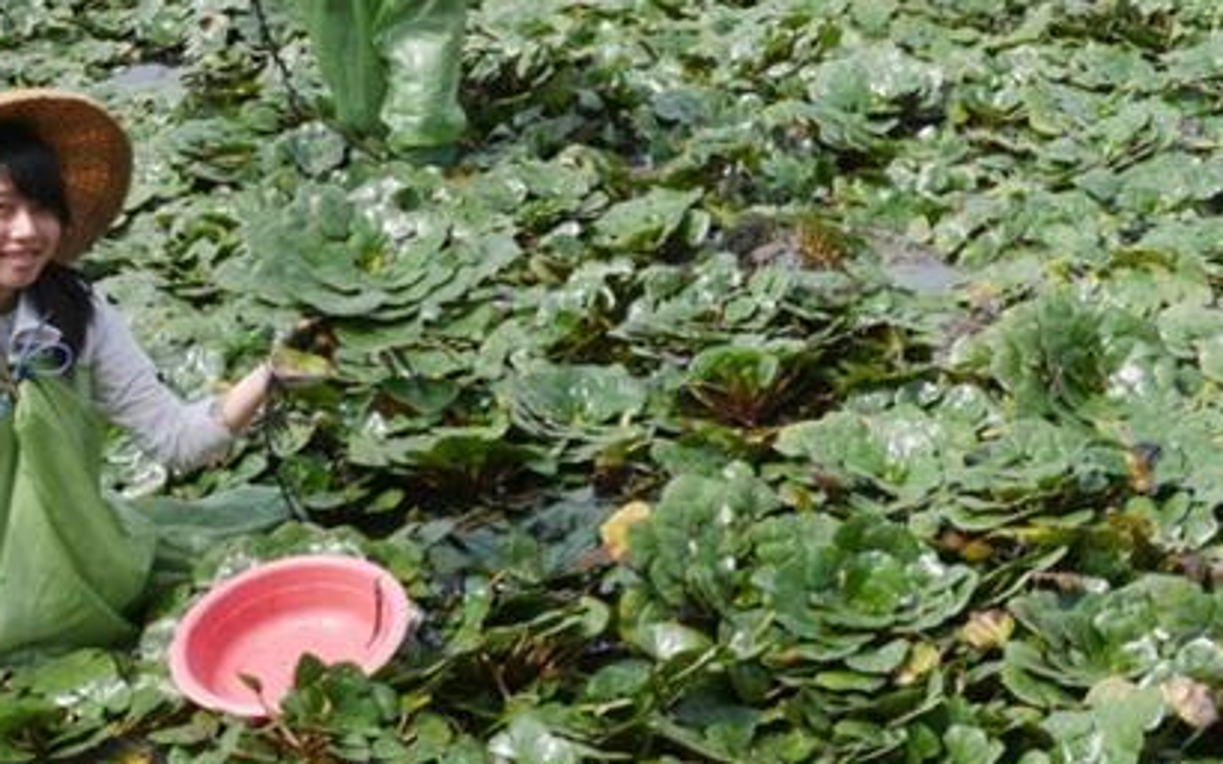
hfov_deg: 22.6
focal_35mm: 89
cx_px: 1151
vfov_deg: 14.6
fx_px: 2966
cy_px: 233
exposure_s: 1/400
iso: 200
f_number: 5.6
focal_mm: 15
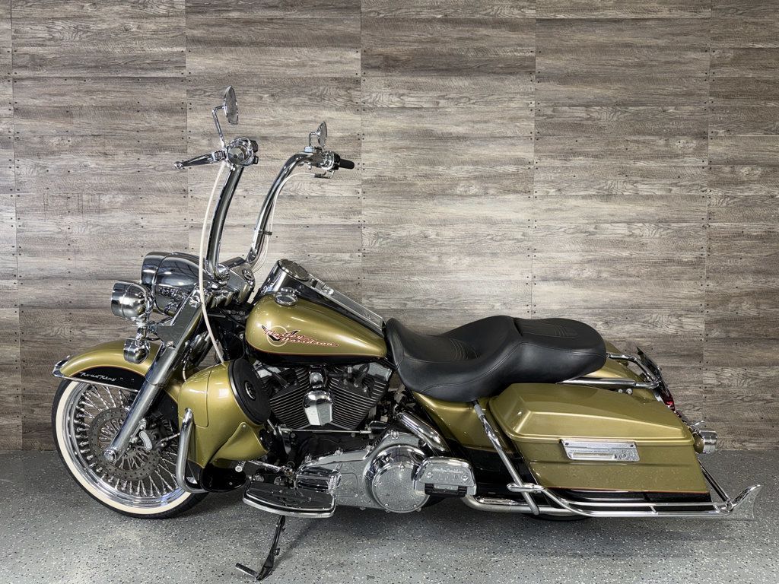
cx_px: 390
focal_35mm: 24
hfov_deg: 71.6
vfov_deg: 56.8
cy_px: 292
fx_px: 540
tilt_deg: -1.9
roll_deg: +0.0
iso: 64
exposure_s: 1/30
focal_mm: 6.76
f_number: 1.78
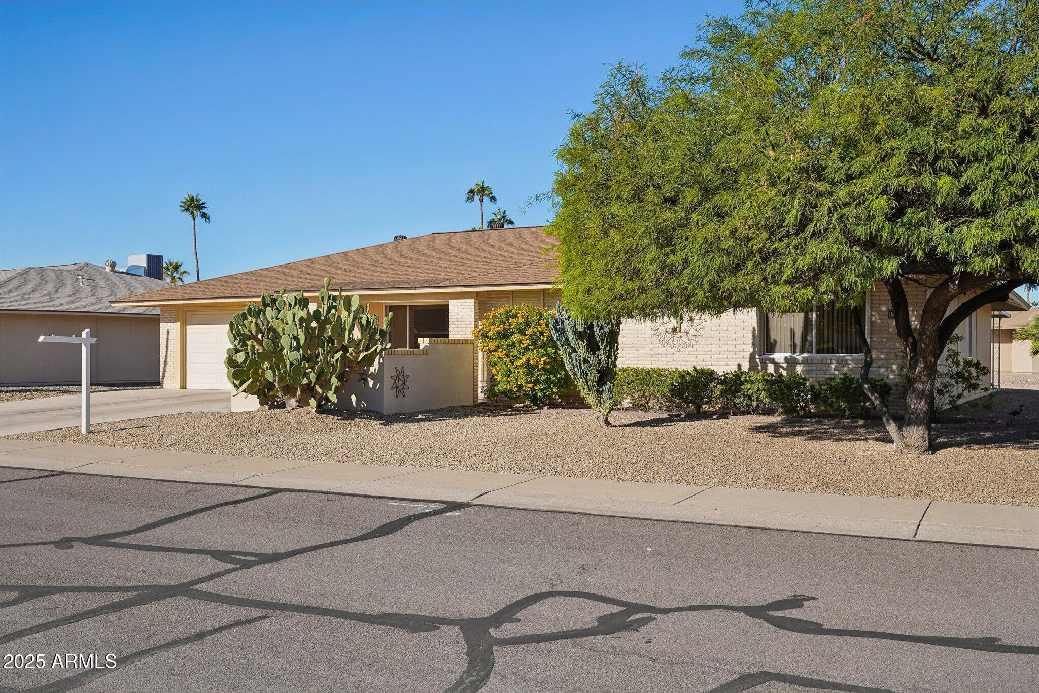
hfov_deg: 54.4
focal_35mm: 35
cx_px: 520
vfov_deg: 37.8
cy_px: 346
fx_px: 1010
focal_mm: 35
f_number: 8
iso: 400
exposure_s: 1/1250
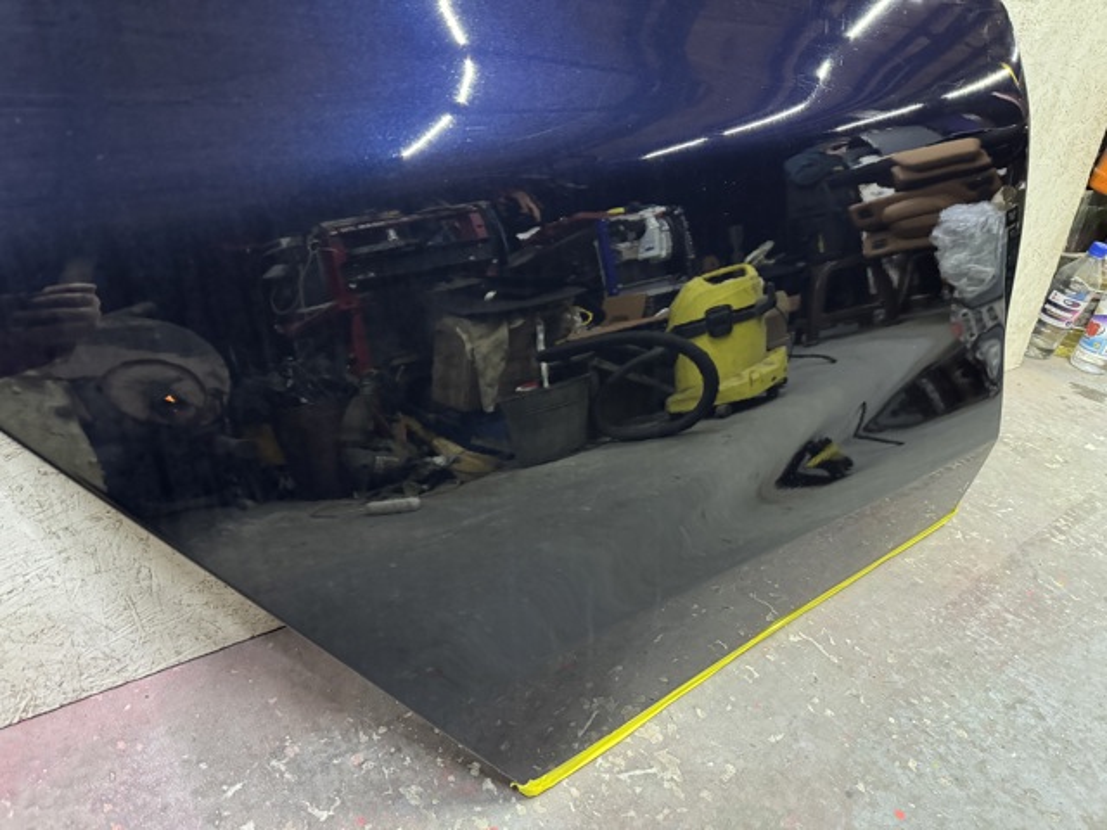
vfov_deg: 56.8
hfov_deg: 71.6
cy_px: 415
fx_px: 768
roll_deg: -7.1
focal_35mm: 24
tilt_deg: -28.2
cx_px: 554
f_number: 1.78
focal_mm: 6.76
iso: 1000
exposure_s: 1/39
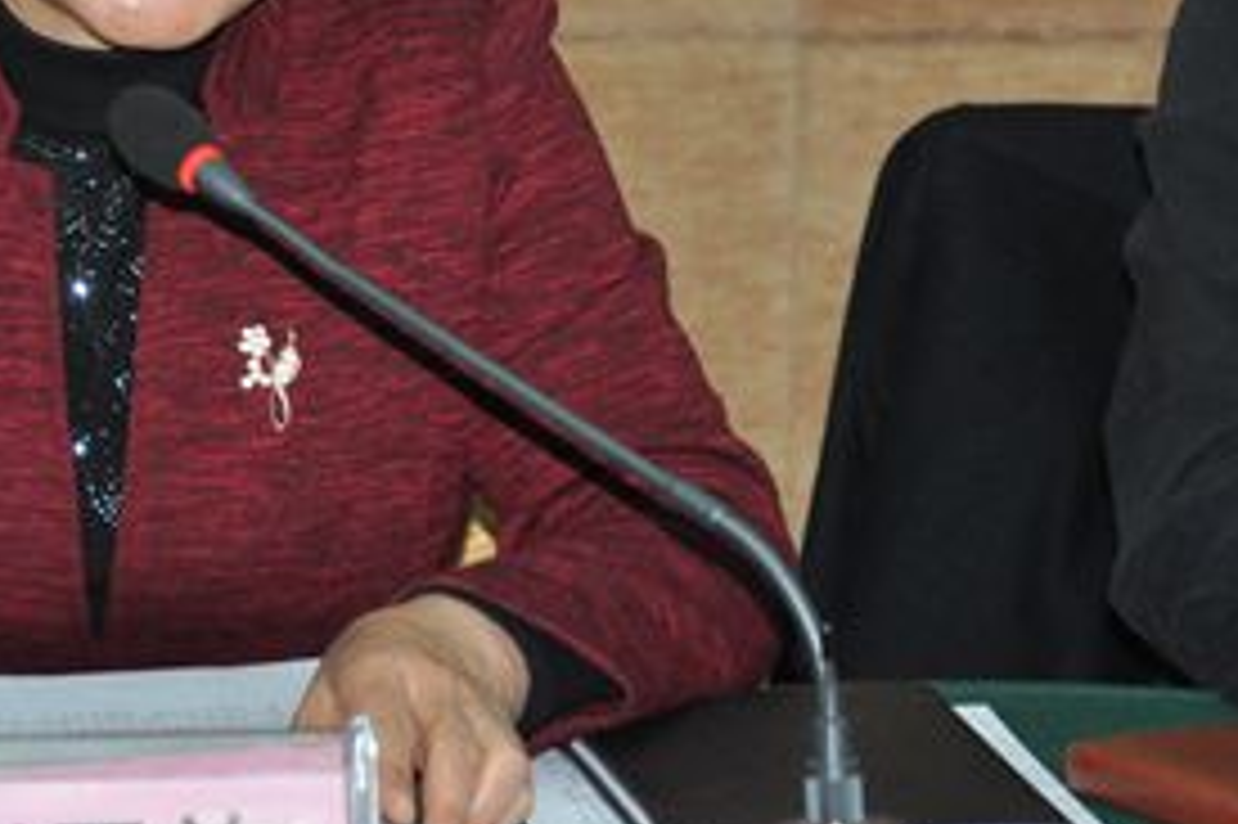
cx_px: 158
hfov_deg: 10.8
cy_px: 241
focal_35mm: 190
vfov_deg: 7.2
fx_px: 6530
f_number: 5
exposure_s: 1/60
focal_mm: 58
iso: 1250
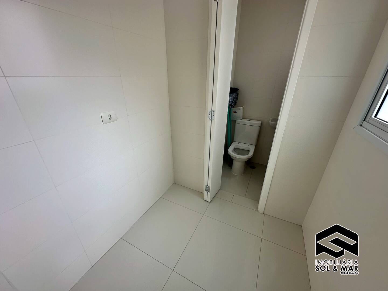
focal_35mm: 14
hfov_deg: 102.1
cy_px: 146
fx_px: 157
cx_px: 194
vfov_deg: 85.7
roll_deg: -0.2
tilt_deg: -24.7
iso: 50
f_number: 2.2
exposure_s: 1/99
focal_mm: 2.22
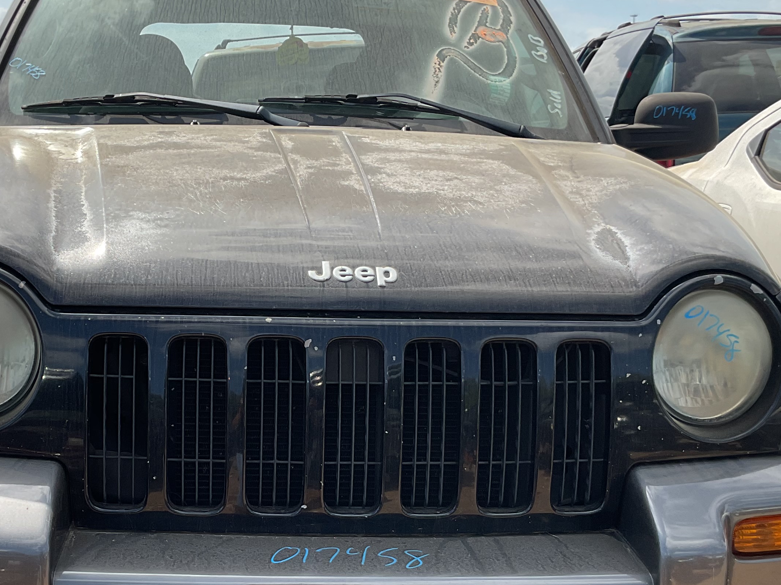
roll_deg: +1.5
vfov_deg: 26.4
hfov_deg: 34.7
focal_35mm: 55
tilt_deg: -11.5
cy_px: 374
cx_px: 287
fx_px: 1241
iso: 16
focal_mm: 3
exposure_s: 1/1168
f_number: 1.8
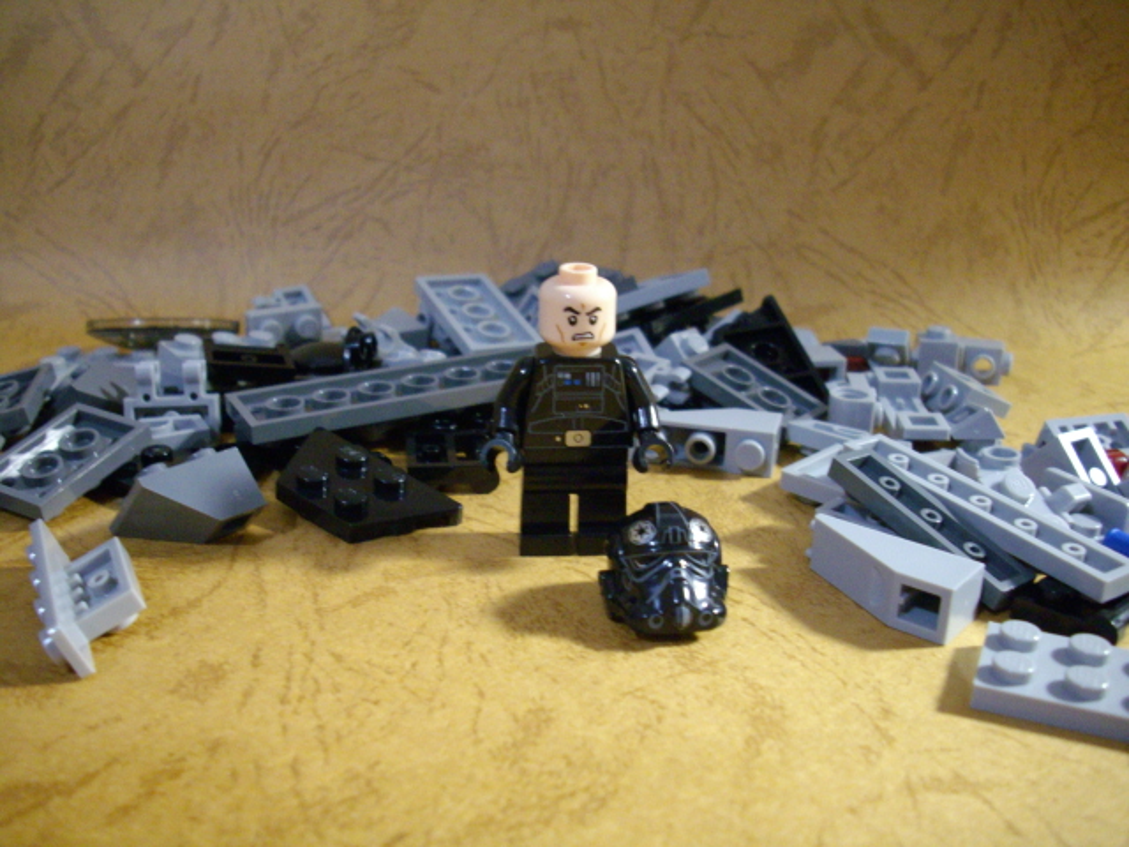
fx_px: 1207
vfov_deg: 38.7
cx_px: 564
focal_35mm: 37
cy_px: 424
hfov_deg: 50.1
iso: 400
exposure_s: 1/13
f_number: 2.8
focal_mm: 6.2
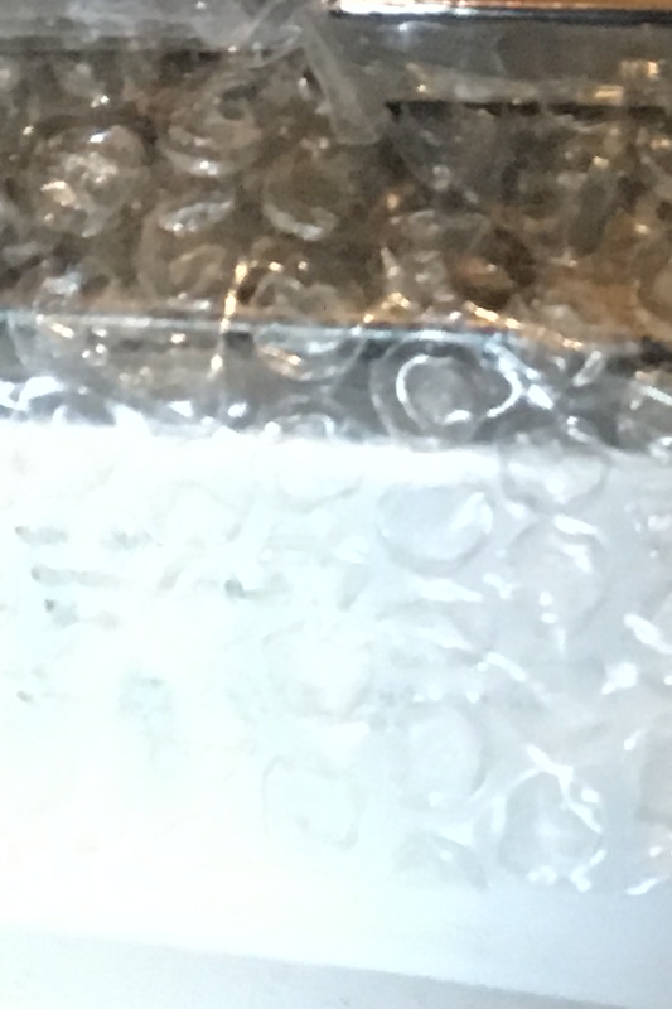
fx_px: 4258
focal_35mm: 152
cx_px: 1131
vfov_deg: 12.3
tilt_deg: -61.9
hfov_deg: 8.7
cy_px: -824
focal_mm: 4.15
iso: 250
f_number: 2.2
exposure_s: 1/25
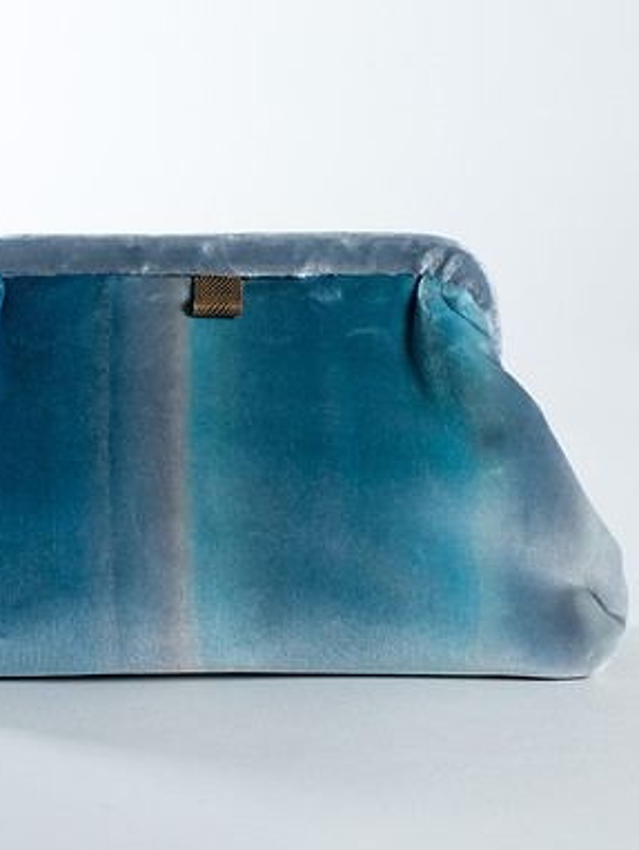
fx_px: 1795
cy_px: 428
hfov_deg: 20.1
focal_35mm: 73
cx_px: 220
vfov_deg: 26.7
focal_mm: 50
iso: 200
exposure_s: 1/200
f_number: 7.1
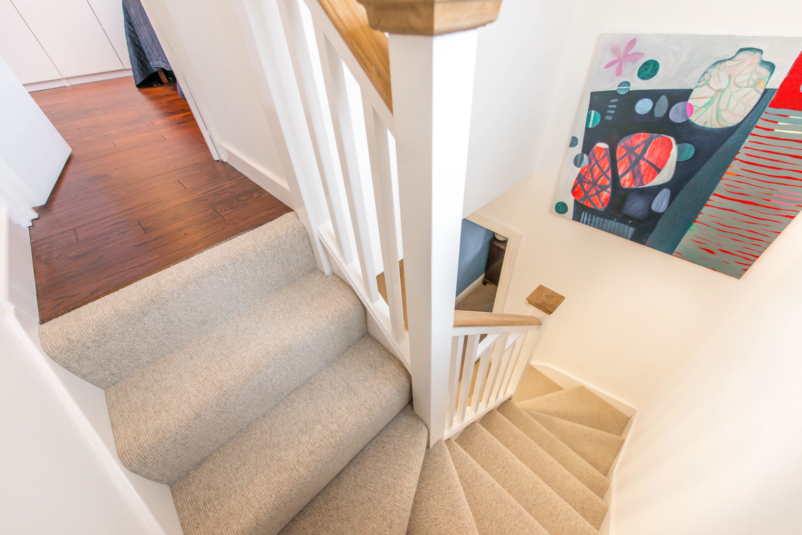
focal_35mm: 14
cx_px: 401
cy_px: 268
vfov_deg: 81.3
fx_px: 312
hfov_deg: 104.2
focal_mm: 14
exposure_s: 1/60
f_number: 2.8
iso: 500
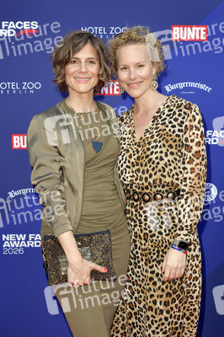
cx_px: 112
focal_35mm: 50
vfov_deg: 39.6
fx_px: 467
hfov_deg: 26.9
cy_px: 168
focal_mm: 50
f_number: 6.3
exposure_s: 1/200
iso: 640
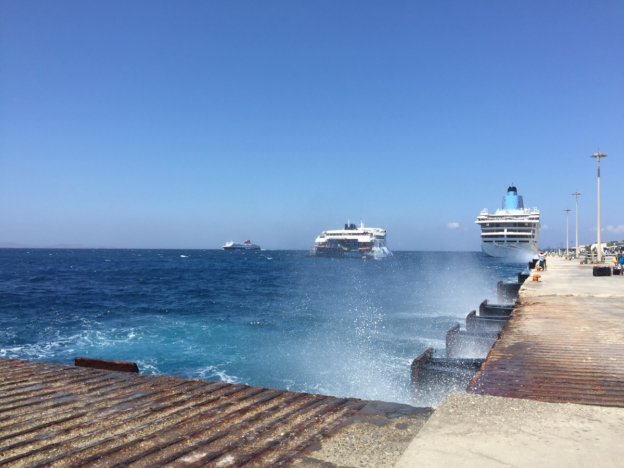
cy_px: 234
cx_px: 312
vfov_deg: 48.2
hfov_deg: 61.7
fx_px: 523
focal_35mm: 29
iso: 32
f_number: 2.2
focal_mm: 4.15
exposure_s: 1/2198
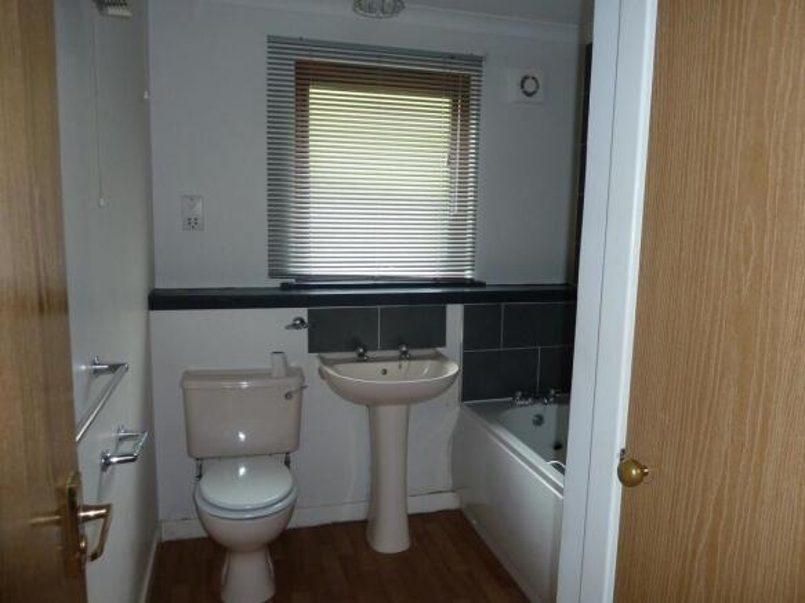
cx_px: 402
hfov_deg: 69.4
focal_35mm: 25
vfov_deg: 54.9
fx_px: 581
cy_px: 302
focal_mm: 4.1
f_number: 3.3
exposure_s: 1/30
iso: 200
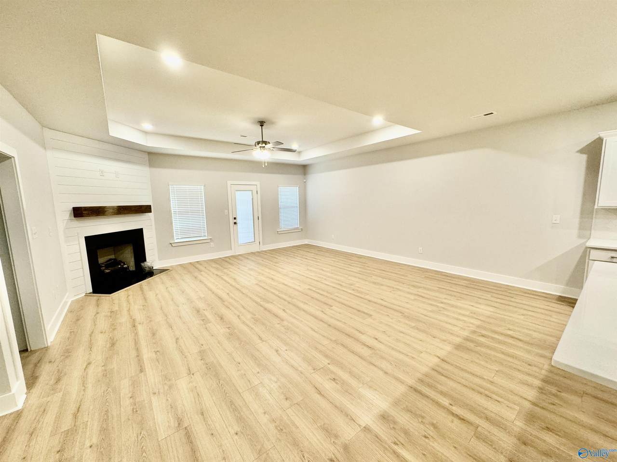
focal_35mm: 14
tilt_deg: -7.2
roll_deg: +1.2
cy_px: 231
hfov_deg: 102.1
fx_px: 250
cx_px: 308
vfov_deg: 85.7
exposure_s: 1/60
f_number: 2.2
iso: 200
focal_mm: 2.22
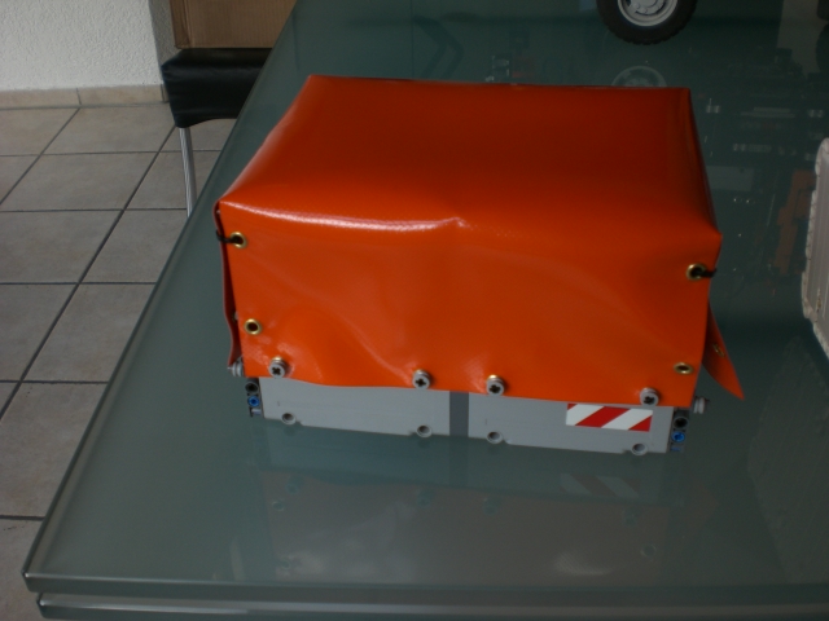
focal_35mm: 38
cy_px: 310
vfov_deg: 37.7
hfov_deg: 49.0
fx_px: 910
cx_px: 414
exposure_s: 1/80
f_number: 3.1
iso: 50
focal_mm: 6.3
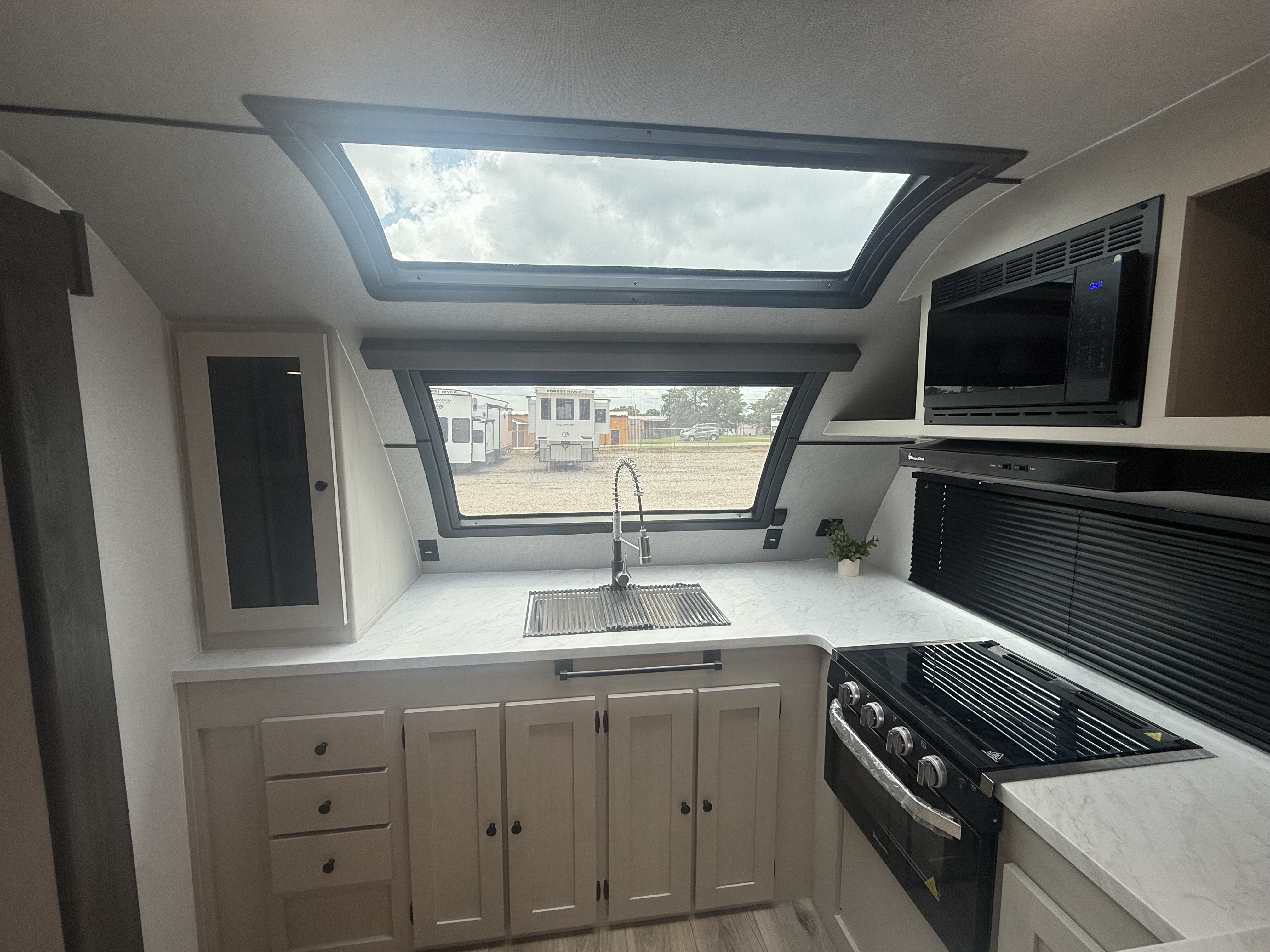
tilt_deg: -4.7
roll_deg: -0.8
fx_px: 514
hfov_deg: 102.1
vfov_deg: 85.7
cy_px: 476
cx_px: 635
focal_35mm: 14
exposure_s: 1/155
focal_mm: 2.22
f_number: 2.2
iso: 50
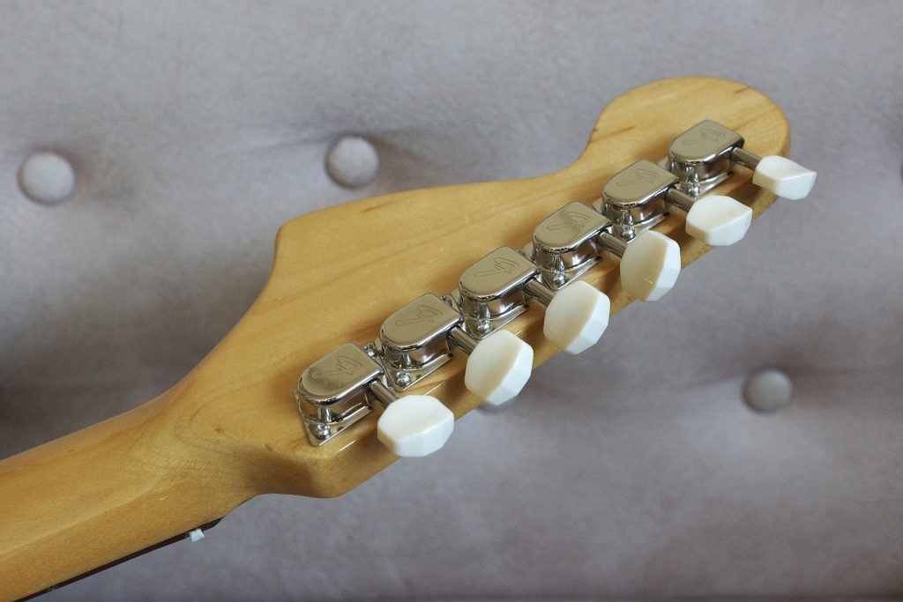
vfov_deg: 25.8
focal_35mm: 52
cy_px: 301
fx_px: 1317
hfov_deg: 37.8
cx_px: 452
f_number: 7.1
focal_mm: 35
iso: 800
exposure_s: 1/30
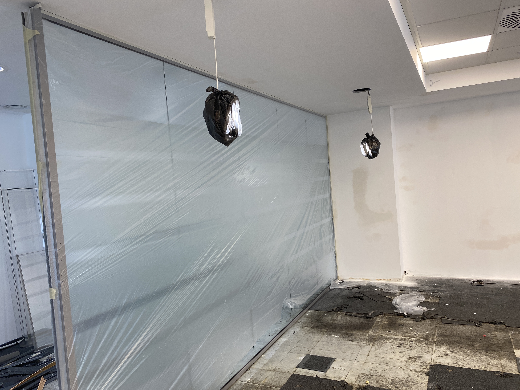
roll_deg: +3.9
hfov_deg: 67.3
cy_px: 195
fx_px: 391
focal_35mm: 26
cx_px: 260
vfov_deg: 53.1
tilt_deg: -3.1
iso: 64
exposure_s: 1/100
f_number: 1.8
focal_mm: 4.25
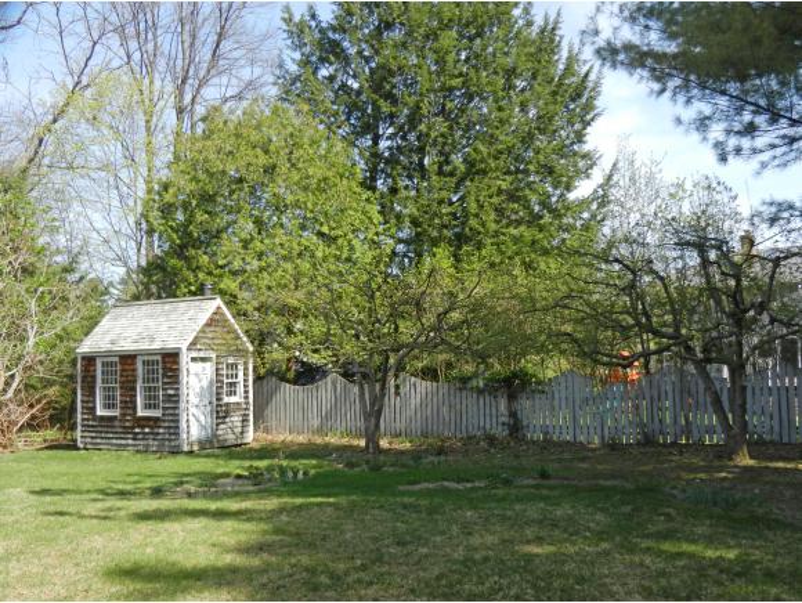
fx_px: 765
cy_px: 302
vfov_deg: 43.0
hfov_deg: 55.3
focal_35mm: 33
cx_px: 401
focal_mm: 5.9
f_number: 3.8
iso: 160
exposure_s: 1/640
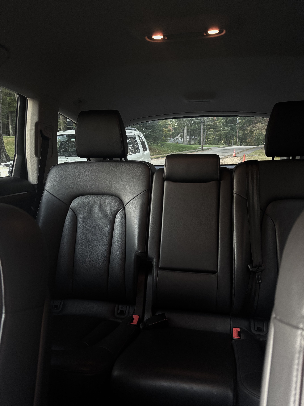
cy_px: 203
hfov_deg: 53.1
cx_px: 152
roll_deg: +0.6
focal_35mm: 26
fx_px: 304
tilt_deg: -8.2
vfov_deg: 67.3
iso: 800
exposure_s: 1/30
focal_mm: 5.96
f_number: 1.6
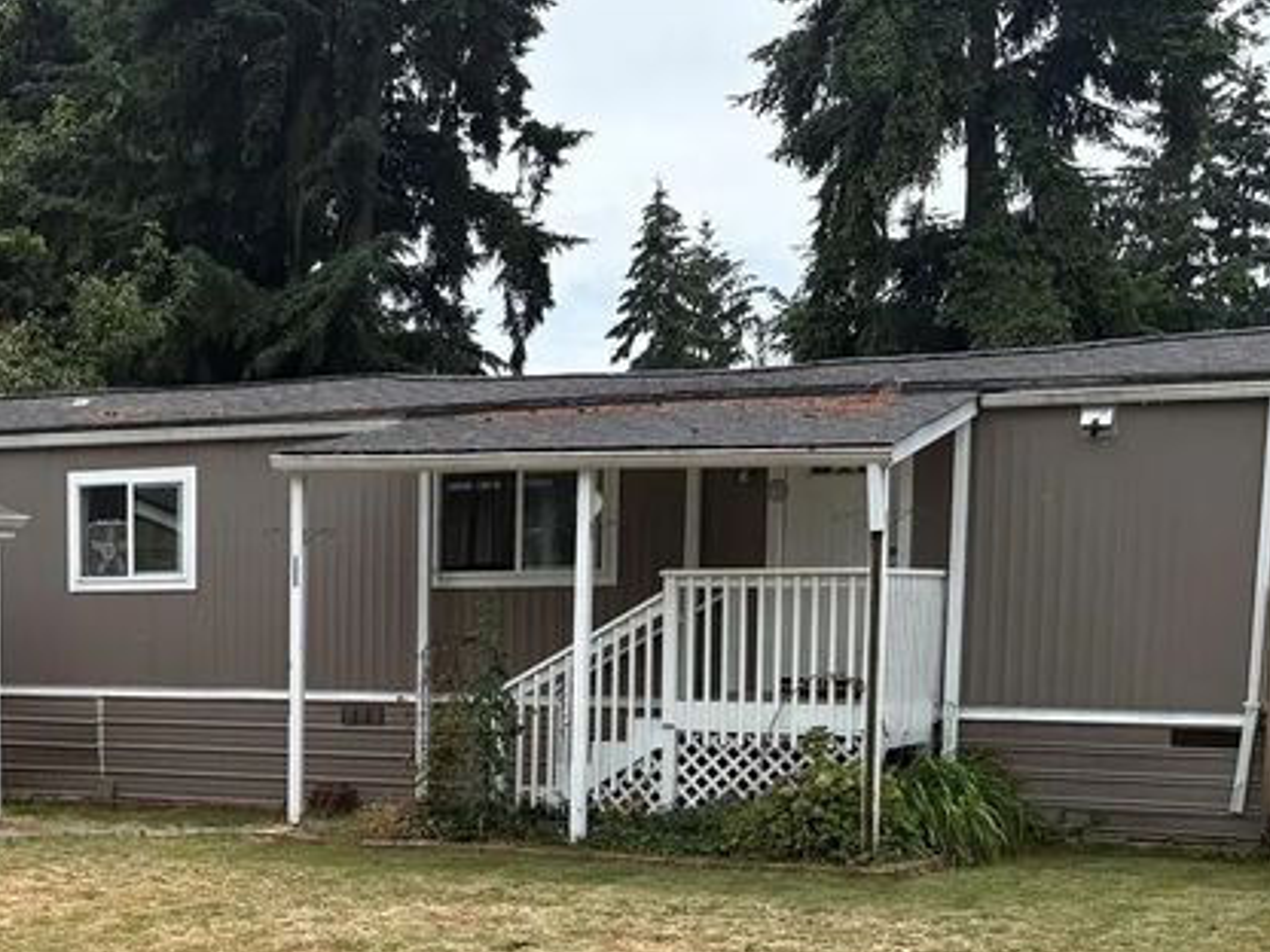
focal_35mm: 64
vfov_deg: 22.4
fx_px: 2348
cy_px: 845
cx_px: 186
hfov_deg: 29.3
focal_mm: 5.96
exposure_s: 1/2747
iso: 64
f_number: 1.6
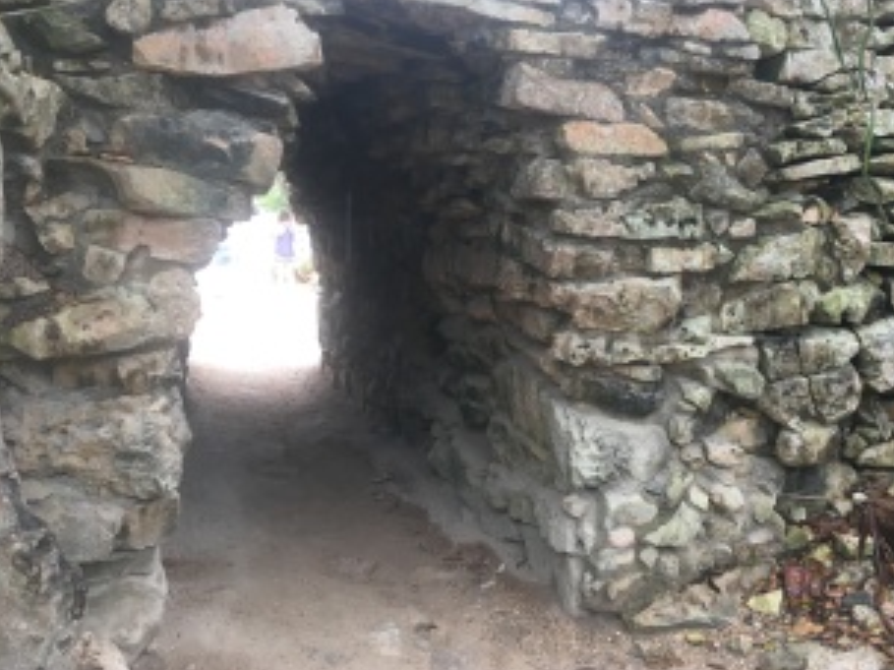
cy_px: 298
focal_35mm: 35
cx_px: 531
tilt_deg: -4.9
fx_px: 904
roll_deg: -2.1
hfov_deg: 52.3
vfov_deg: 40.6
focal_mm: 4.15
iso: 25
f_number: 2.2
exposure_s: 1/30
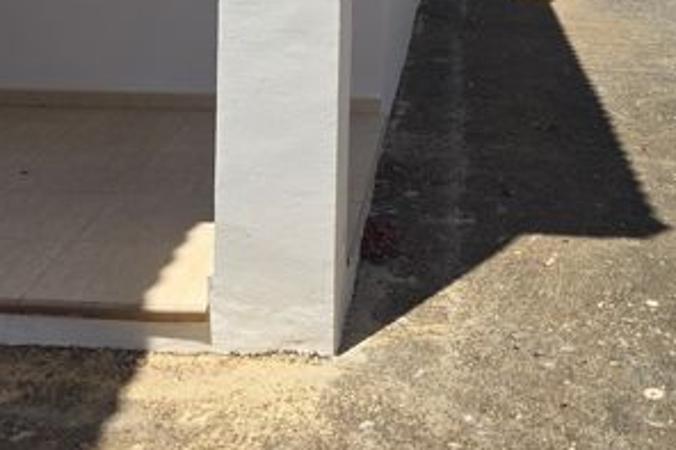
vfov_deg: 21.4
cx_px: 430
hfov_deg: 34.8
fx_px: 1070
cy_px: -144
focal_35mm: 57
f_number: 1.7
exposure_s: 1/950
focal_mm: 6.3
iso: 12
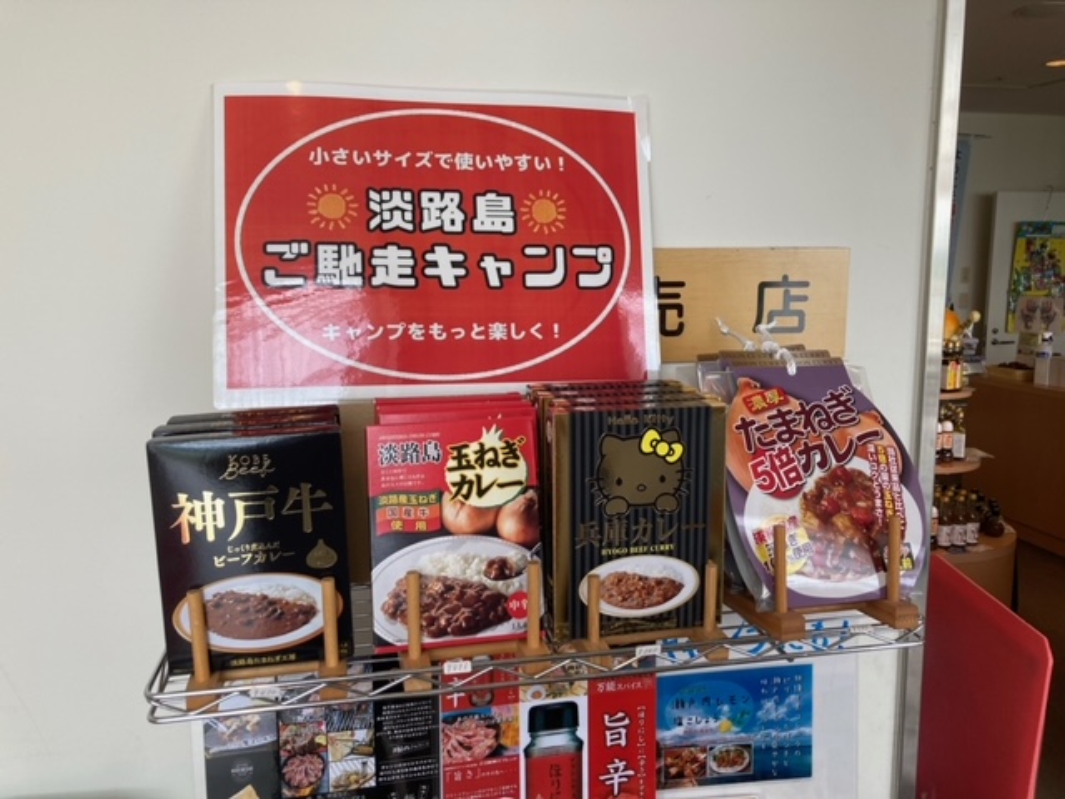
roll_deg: +1.3
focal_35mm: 28
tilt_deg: -7.4
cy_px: 400
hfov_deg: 63.4
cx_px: 532
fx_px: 861
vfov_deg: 49.7
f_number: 1.8
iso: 40
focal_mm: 3.99
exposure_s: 1/120
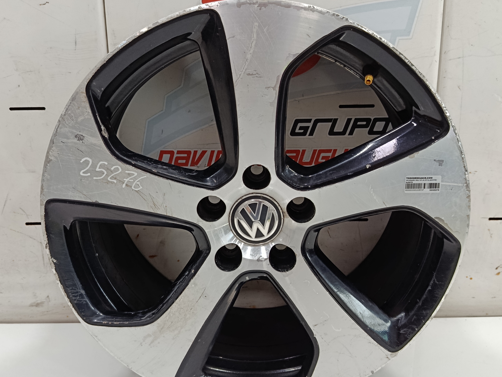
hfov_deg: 55.3
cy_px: 188
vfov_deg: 42.9
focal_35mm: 33
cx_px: 261
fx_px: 479
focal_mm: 5.24
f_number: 1.7
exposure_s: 1/50
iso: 682
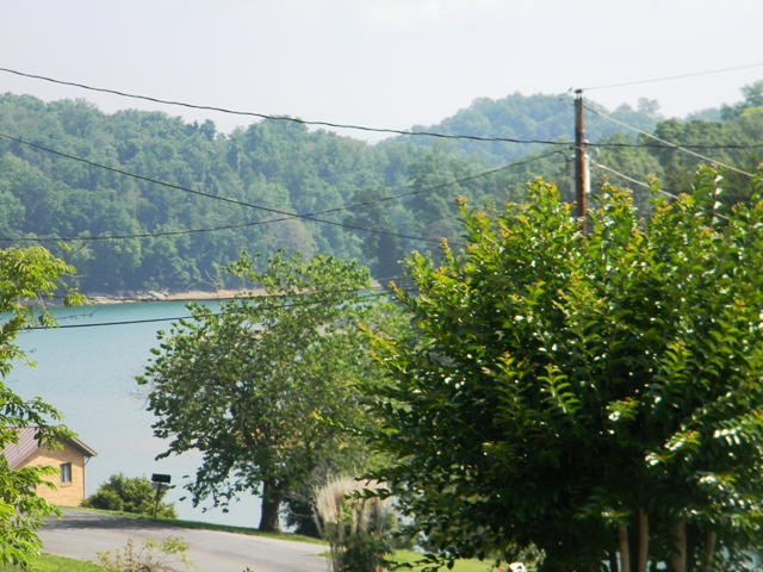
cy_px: 286
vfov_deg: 8.1
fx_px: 4034
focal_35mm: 183
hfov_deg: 10.8
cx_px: 382
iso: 80
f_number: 5.2
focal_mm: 33.1
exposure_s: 1/250
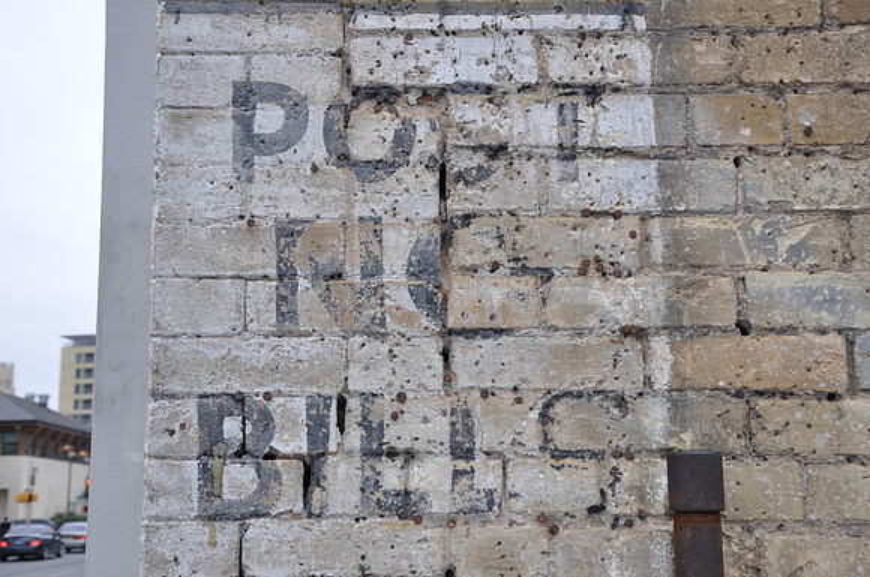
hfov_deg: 38.9
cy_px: 288
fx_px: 1231
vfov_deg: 26.4
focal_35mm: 51
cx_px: 435
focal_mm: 34
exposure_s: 1/200
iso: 200
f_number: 7.1
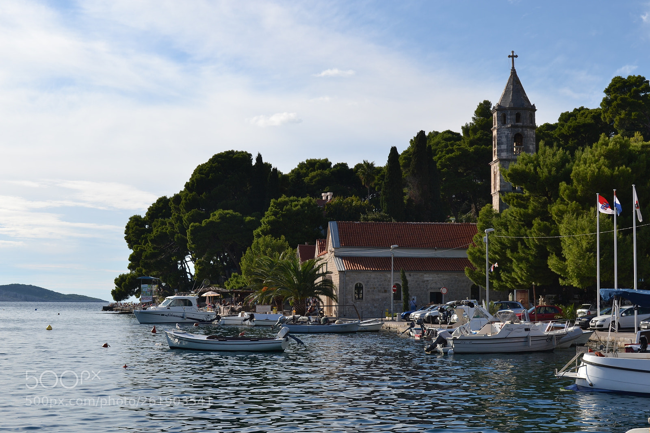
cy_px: 216
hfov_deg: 33.4
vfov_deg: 22.6
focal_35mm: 60
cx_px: 325
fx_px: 1083
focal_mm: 40
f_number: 8
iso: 100
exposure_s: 1/320
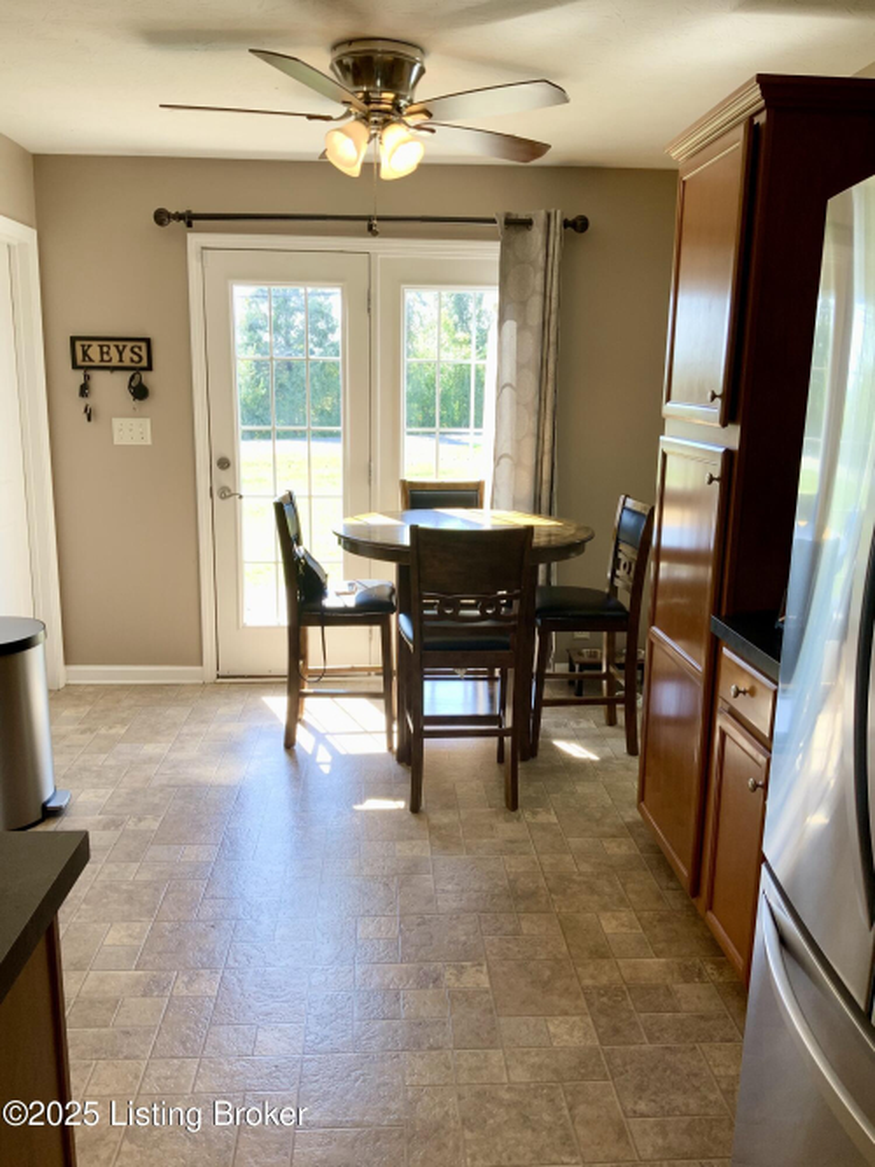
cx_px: 438
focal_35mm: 29
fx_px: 978
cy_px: 584
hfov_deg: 48.2
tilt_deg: -12.7
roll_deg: +0.1
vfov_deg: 61.7
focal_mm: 3
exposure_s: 1/120
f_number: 1.8
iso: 25
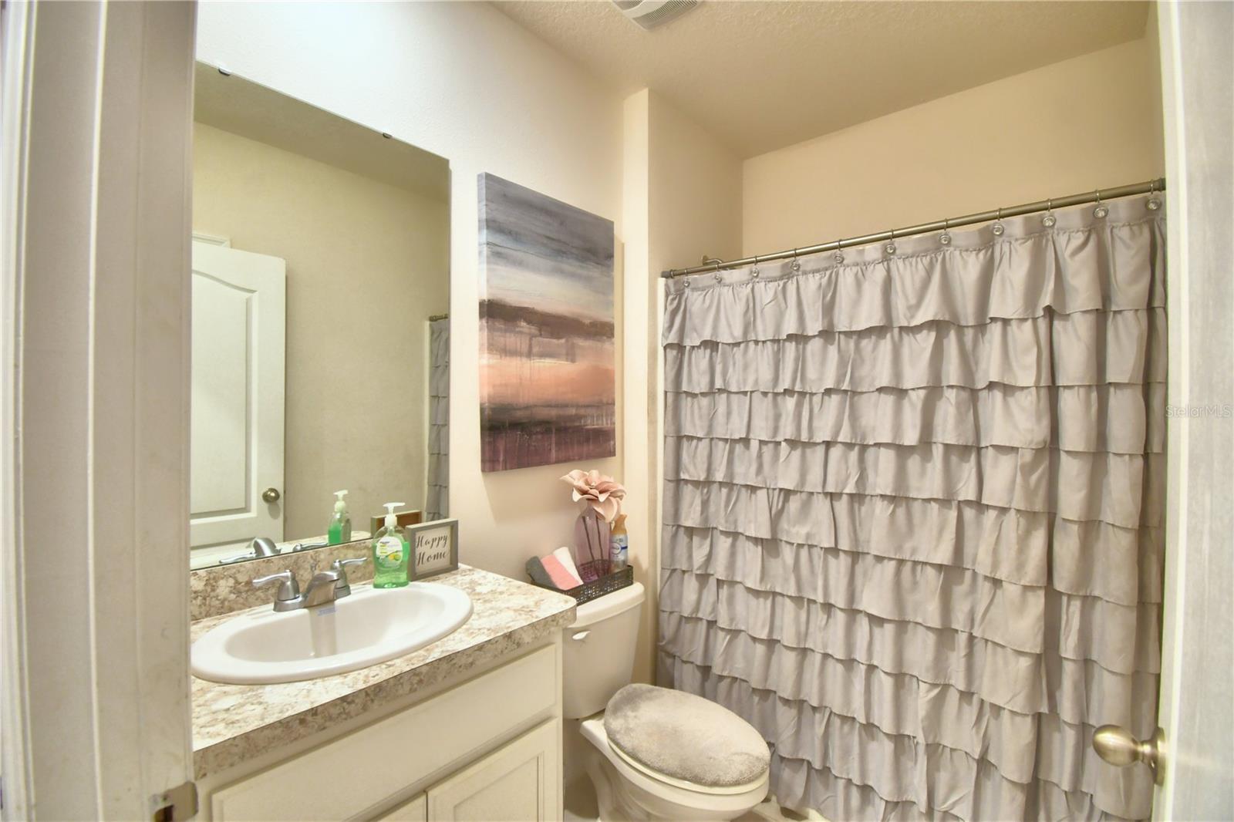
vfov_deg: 77.3
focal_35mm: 15
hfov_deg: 100.4
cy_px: 411
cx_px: 617
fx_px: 514
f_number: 4.5
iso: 400
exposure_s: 1/30
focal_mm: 10
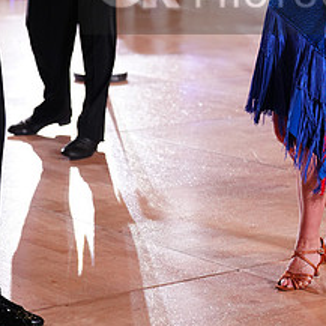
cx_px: 286
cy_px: -15
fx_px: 1694
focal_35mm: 159
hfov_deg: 10.9
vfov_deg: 10.9
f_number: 2.8
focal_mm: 70
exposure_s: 1/640
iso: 2000
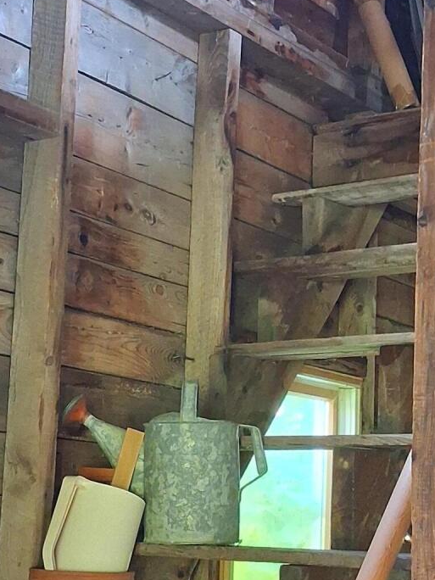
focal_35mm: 79
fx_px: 1324
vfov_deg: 24.7
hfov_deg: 18.7
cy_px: 360
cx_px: 239
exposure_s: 1/24
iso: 800
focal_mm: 4
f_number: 1.8
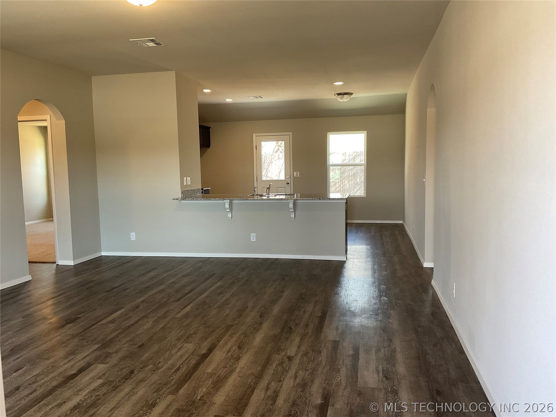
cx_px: 278
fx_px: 466
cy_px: 208
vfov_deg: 48.2
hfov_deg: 61.7
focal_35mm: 29
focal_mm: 3
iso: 64
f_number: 1.8
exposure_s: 1/90
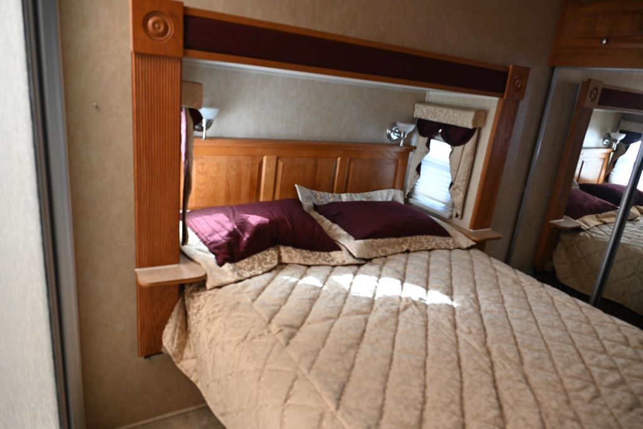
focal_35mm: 24
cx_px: 322
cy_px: 214
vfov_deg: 53.1
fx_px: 429
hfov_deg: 73.7
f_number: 4
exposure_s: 1/125
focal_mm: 24
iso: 2200
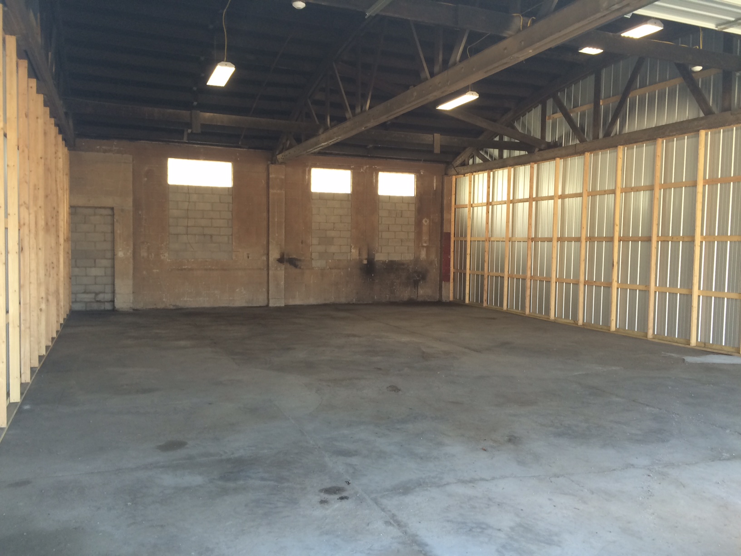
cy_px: 278
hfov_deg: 61.7
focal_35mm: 29
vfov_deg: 48.2
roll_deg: +1.4
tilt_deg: -4.6
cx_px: 370
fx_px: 621
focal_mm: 4.15
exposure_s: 1/30
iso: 40
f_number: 2.2
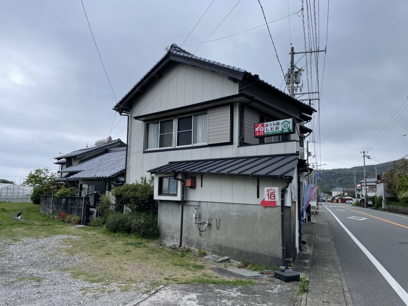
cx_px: 204
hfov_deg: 67.3
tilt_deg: +7.2
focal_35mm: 26
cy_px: 153
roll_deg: -1.0
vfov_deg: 53.1
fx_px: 306
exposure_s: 1/947
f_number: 1.6
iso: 32
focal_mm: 4.2
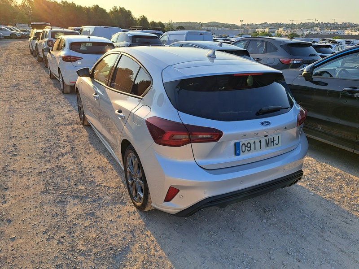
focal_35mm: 24
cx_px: 180
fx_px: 249
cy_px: 134
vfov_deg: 56.8
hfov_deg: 71.6
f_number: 1.8
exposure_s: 1/489
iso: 50
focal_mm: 5.23
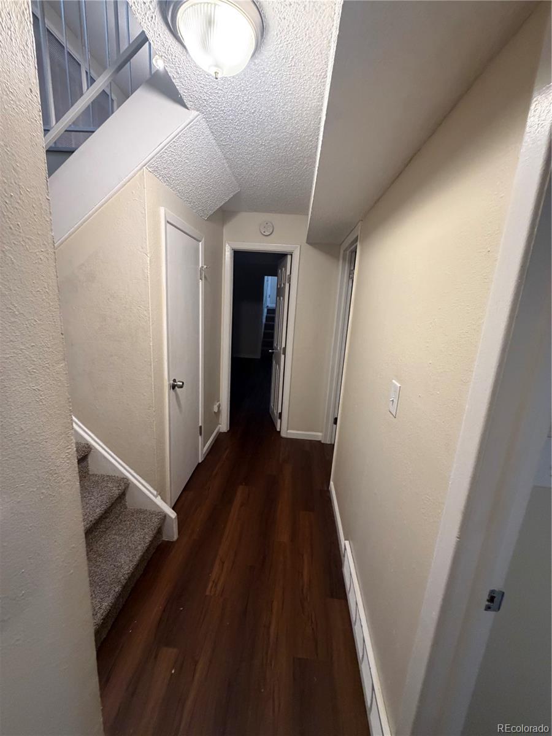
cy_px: 368
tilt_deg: -16.5
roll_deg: -5.3
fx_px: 298
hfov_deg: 85.7
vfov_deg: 102.1
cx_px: 276
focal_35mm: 14
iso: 400
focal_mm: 2.22
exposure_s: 1/60
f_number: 2.2
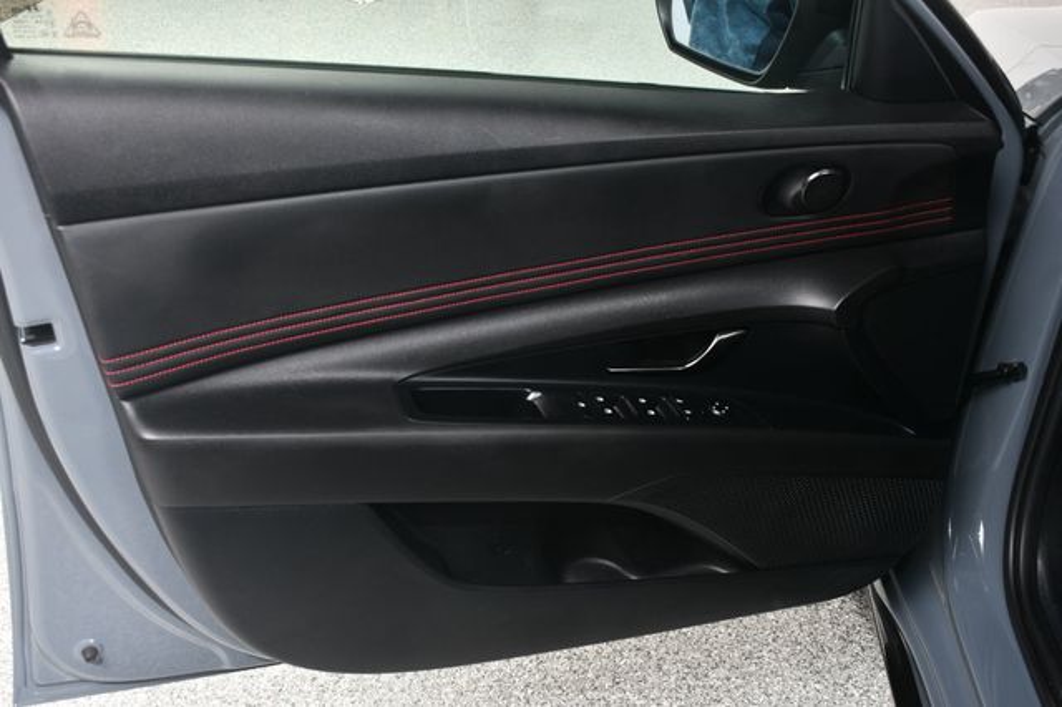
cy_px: 354
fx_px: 1150
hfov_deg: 49.6
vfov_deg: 34.2
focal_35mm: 39
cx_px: 531
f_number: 7.1
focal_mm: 26
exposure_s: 1/160
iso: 100
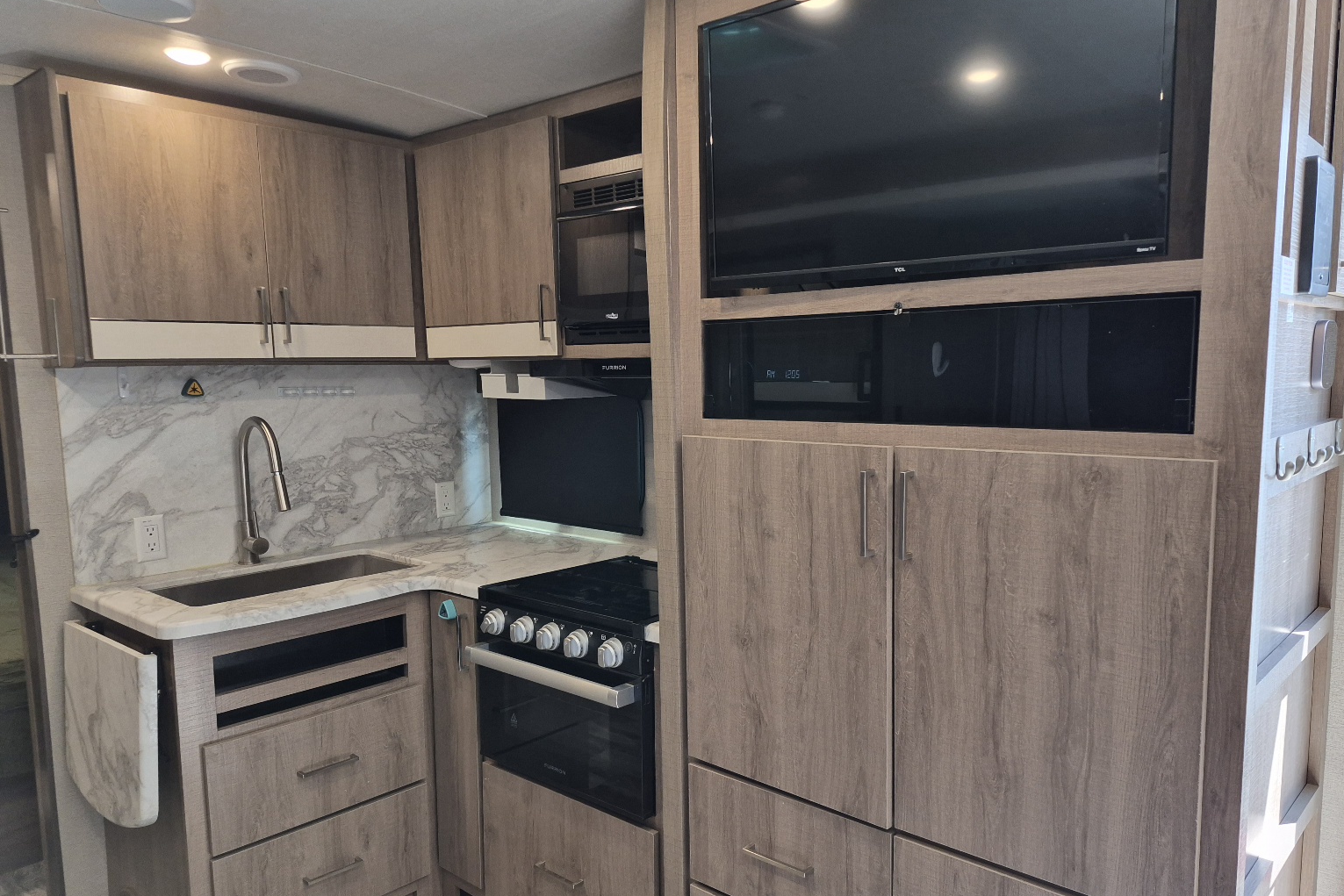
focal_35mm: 25
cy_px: 500
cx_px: 701
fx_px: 933
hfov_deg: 71.5
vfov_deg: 51.2
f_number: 1.8
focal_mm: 5.4
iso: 250
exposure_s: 1/120
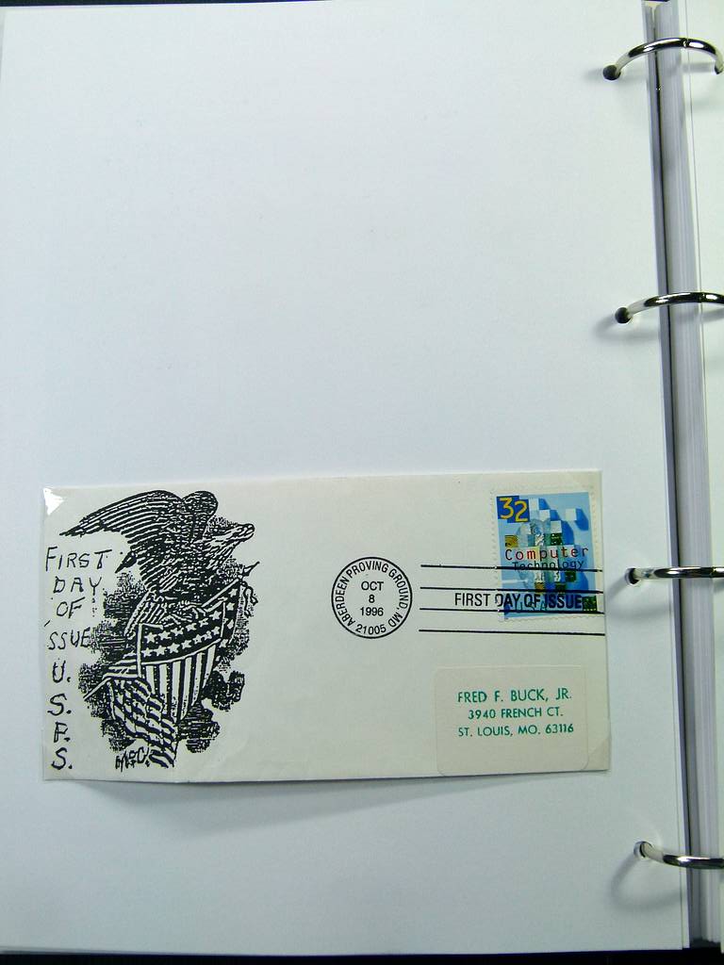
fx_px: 1060
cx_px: 362
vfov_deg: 49.0
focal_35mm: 38
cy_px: 482
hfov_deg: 37.7
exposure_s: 1/160
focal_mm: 6.8
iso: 100
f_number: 4
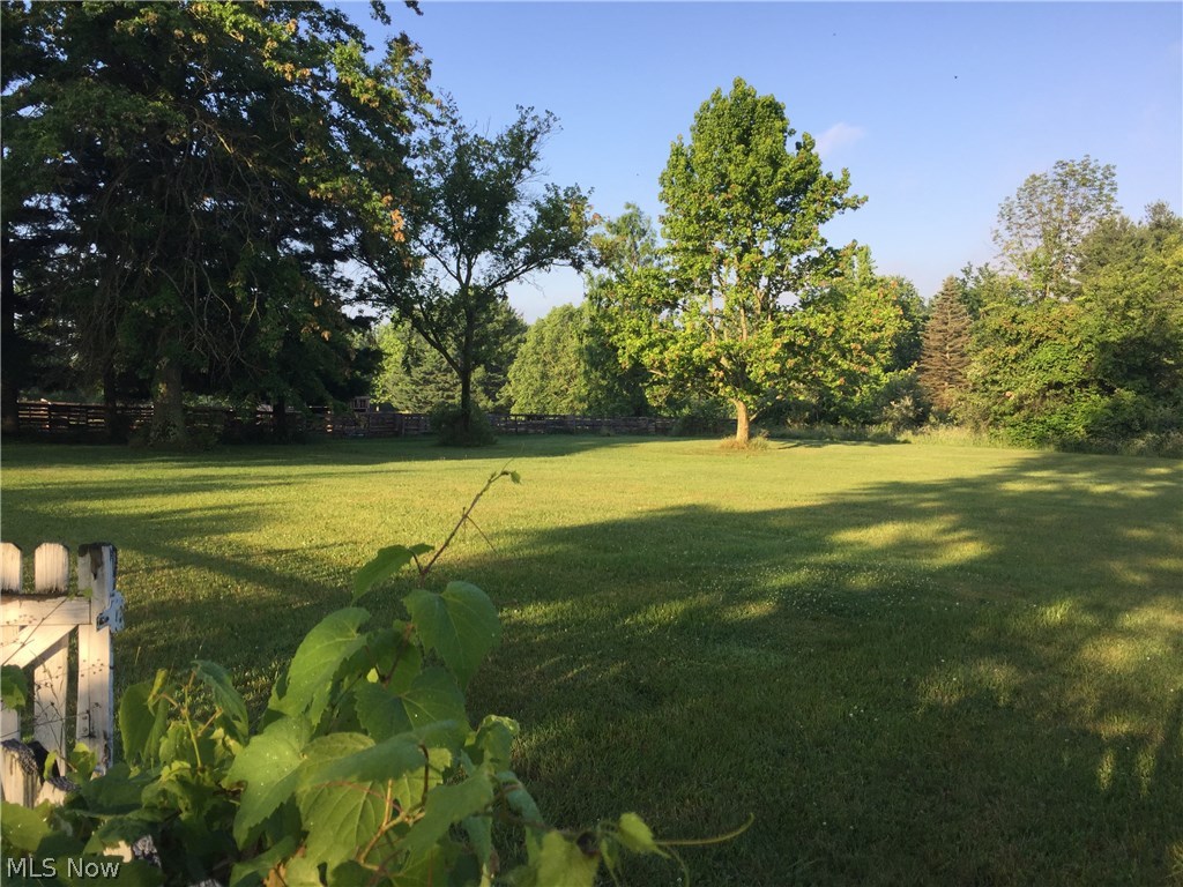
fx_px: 991
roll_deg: -0.1
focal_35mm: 29
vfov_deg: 48.2
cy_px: 444
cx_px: 592
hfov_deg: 61.7
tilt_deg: -3.3
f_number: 2.2
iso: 32
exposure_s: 1/682
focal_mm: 4.15
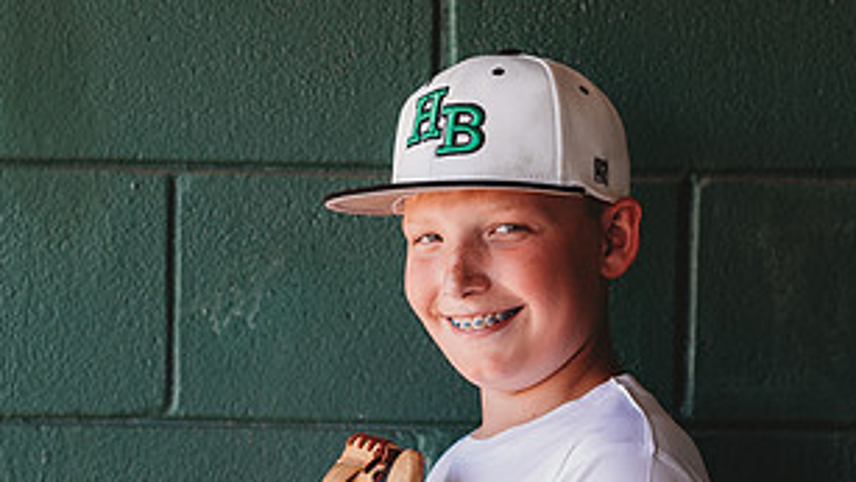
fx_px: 3815
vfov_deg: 7.2
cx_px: 588
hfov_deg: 12.8
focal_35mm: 168
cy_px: 472
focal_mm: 85
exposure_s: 1/200
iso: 160
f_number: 2.8
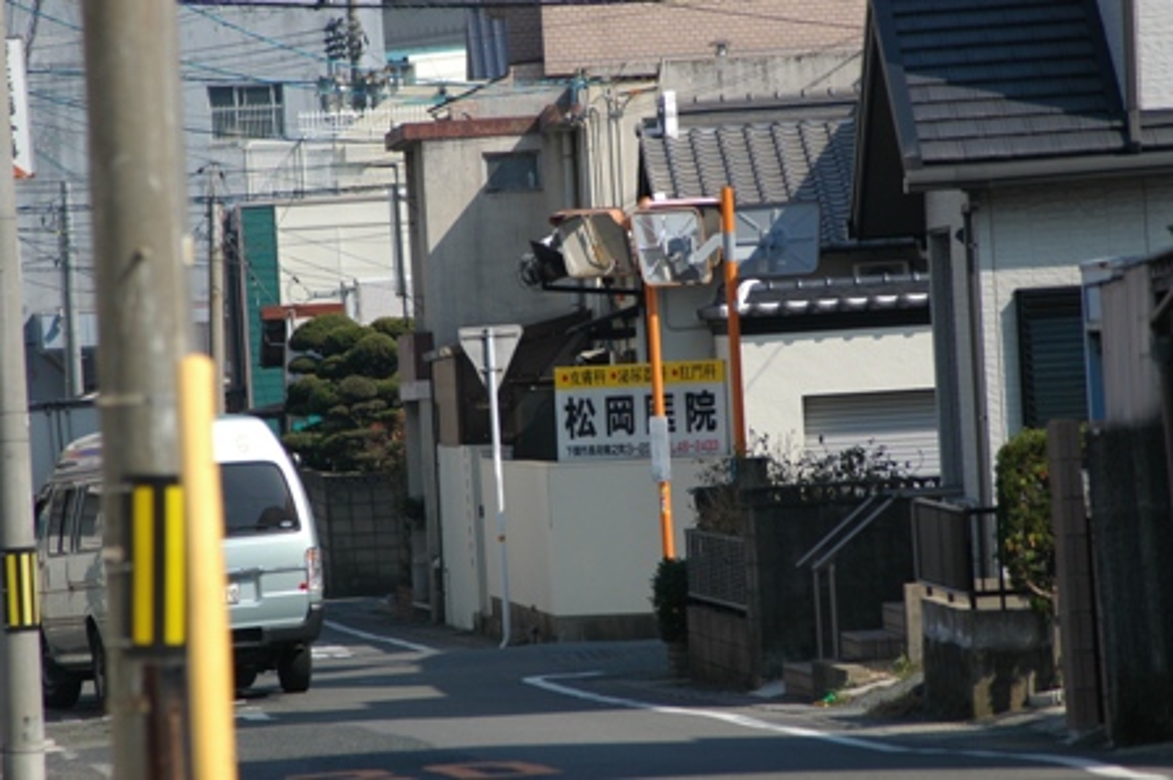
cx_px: 586
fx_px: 9768
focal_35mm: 300
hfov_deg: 6.9
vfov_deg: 4.6
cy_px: 390
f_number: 7.1
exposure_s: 1/800
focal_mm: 200
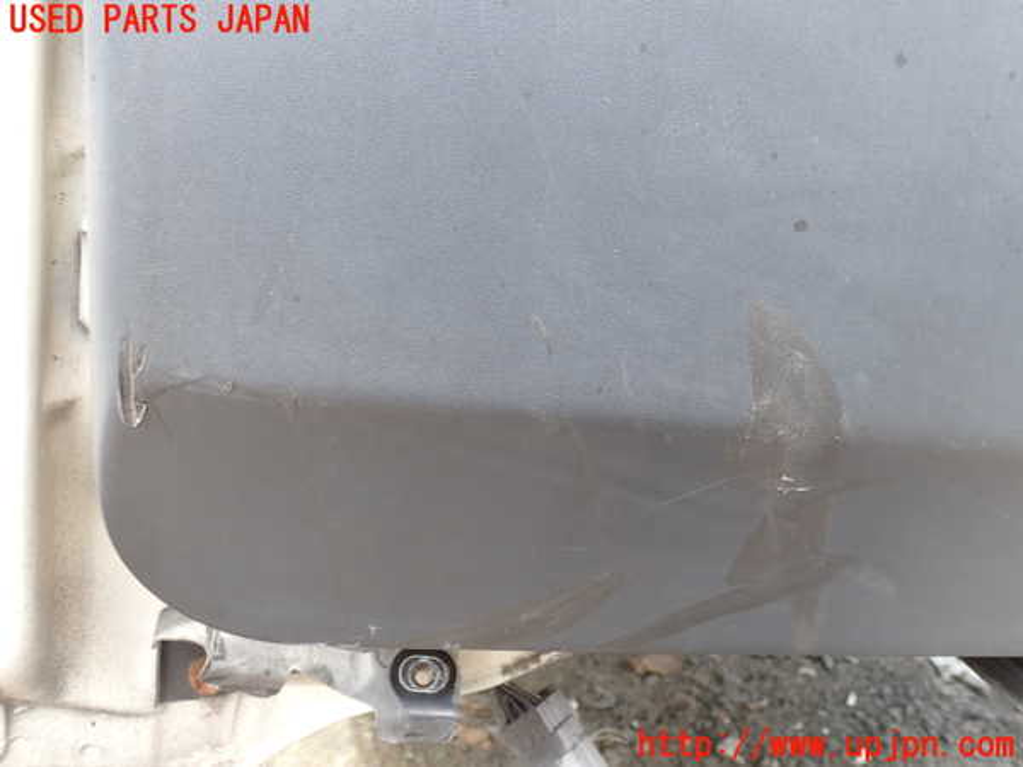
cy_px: 384
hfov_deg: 60.0
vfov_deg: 46.8
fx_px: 887
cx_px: 512
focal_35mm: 30
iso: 100
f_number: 3.2
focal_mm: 5.4
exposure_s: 1/60
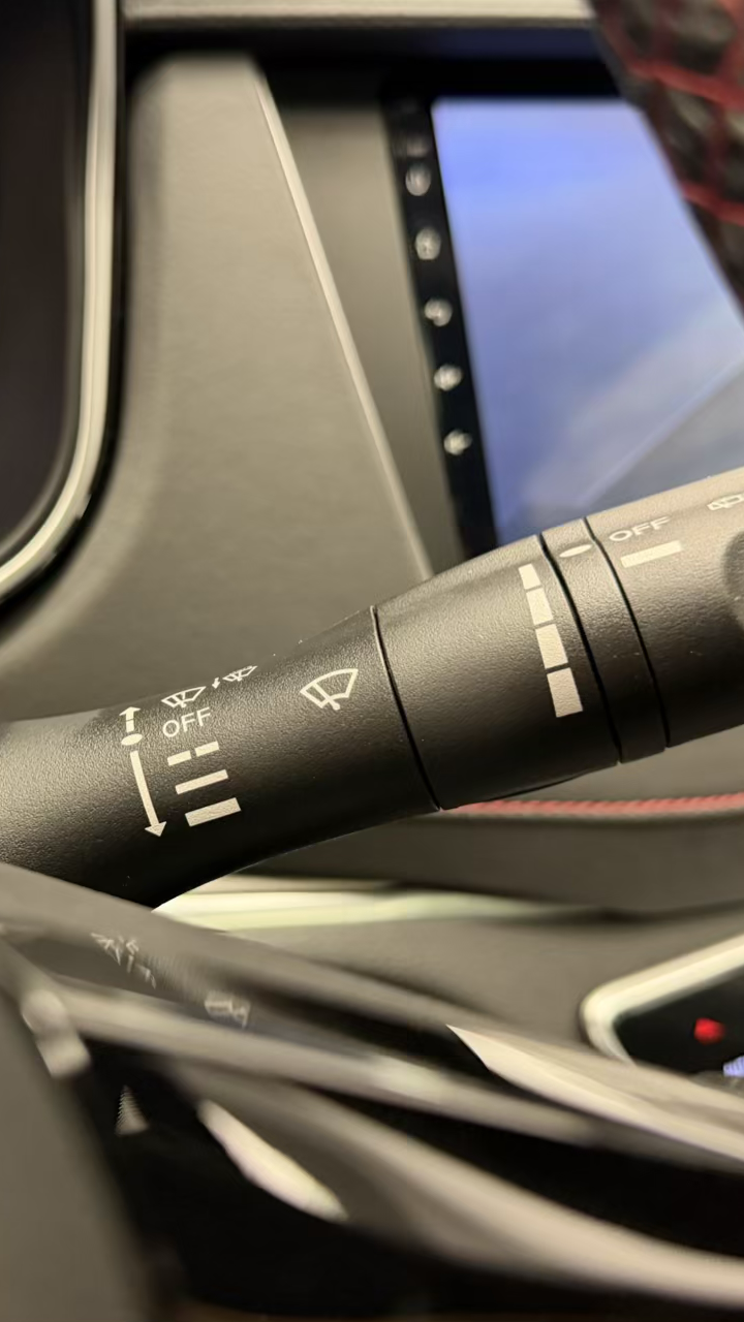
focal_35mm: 35
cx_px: 234
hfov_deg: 33.4
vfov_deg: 56.6
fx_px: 1228
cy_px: 662
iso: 640
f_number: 1.78
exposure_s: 1/50
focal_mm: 6.76
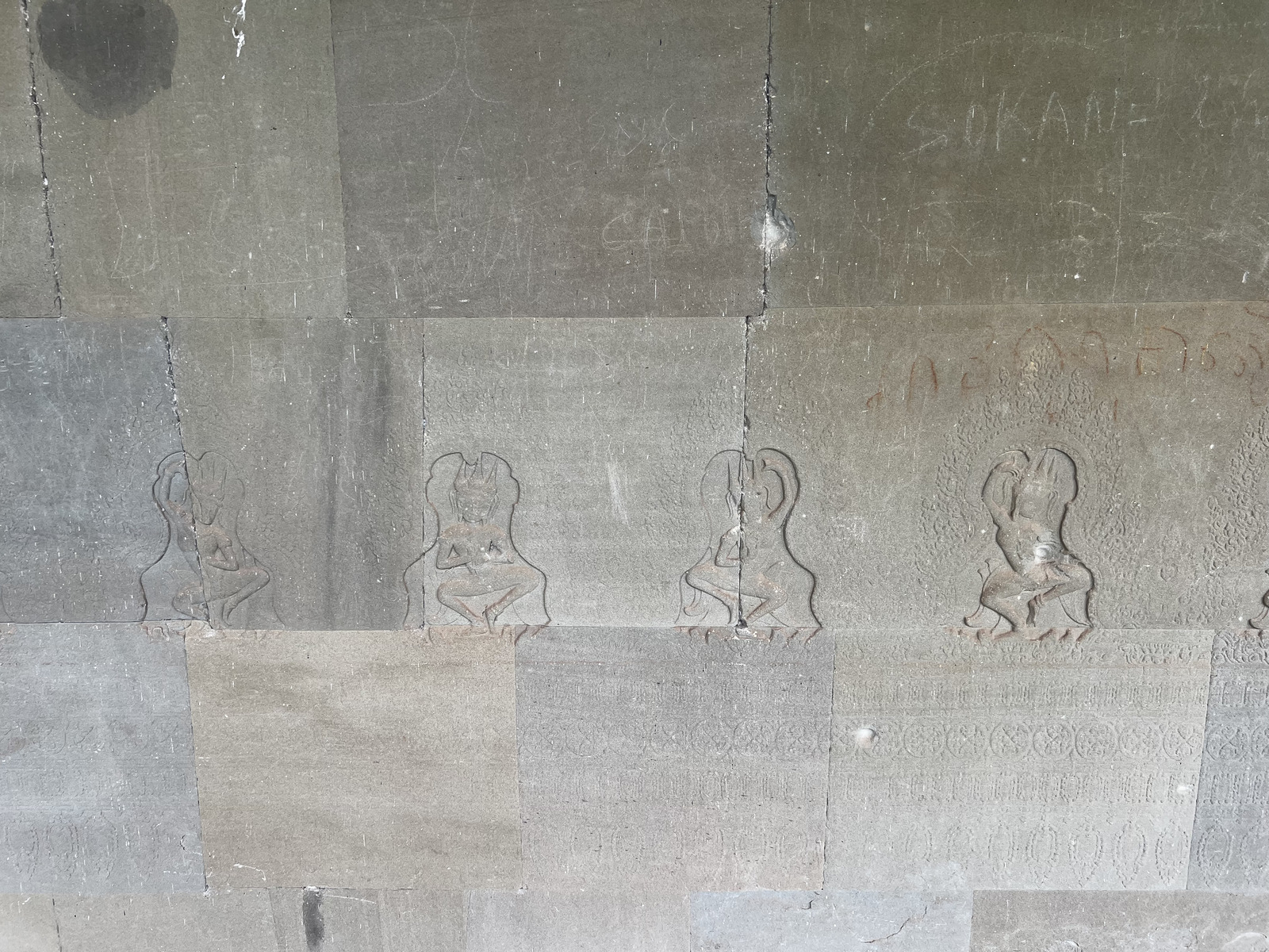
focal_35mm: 26
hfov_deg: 67.3
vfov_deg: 53.1
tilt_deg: -11.3
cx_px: 634
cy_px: 476
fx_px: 953
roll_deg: +0.2
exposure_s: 1/448
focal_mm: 5.7
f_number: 1.5
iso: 50
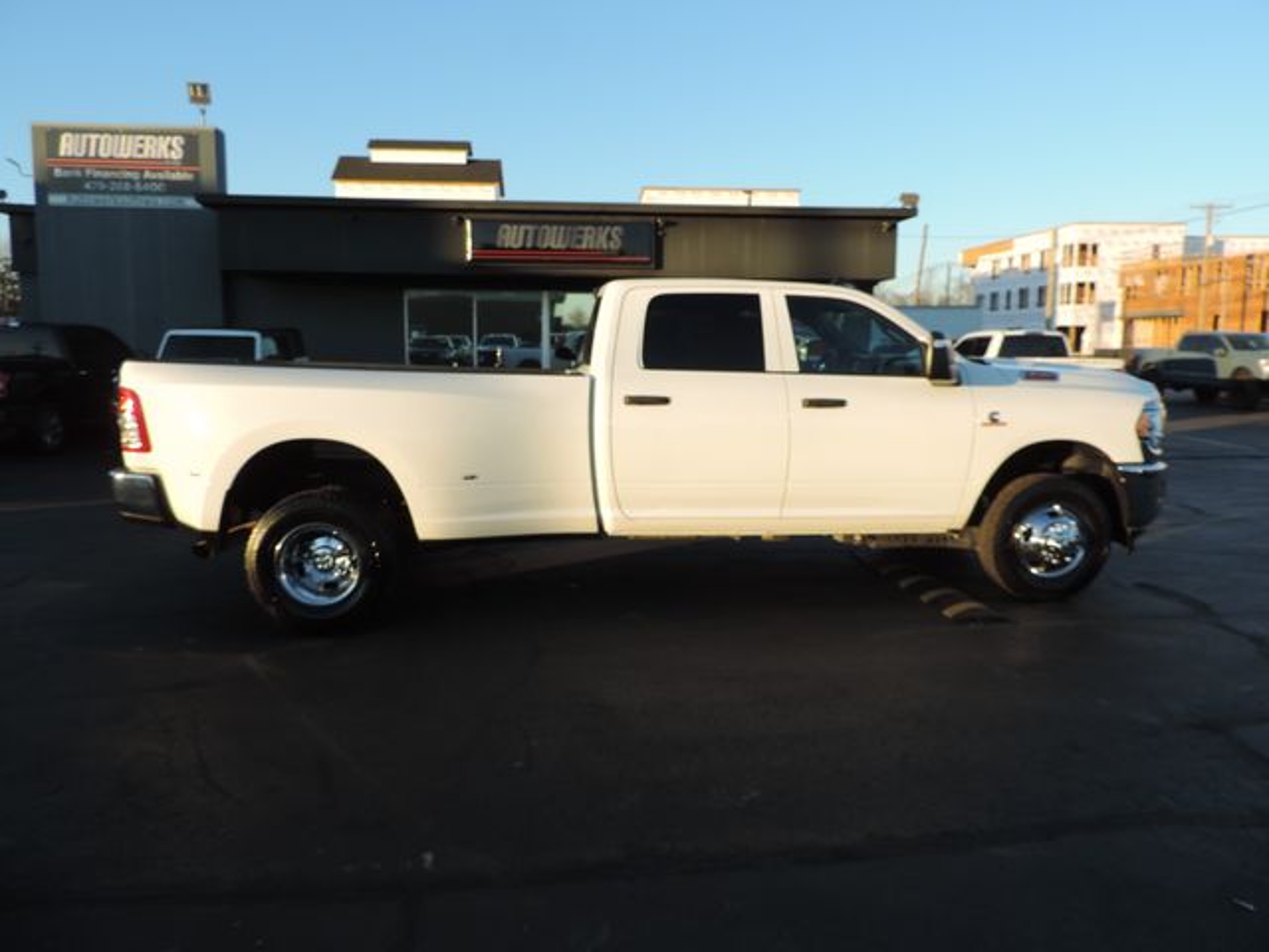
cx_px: 634
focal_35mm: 24
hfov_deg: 71.6
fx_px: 880
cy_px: 476
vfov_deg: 56.8
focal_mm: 4.3
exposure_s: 1/320
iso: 80
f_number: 3
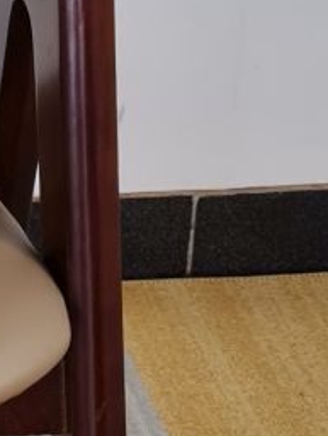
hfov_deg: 8.5
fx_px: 2095
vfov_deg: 11.9
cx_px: -321
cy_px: 296
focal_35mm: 166
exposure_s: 1/100
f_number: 1.8
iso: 50
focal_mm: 7
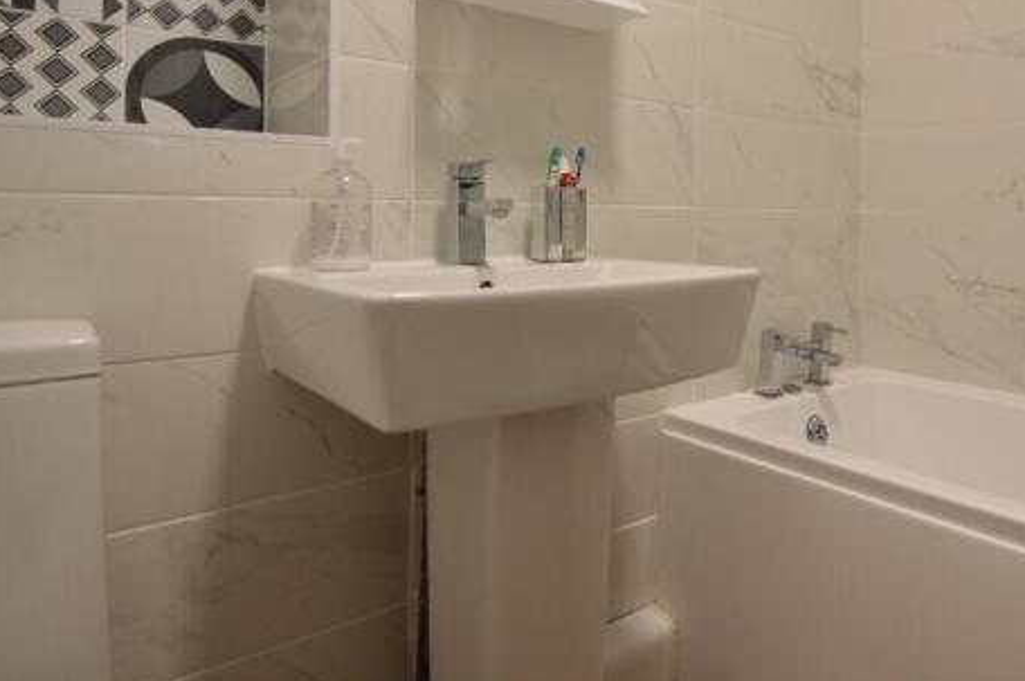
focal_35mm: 24
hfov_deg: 72.9
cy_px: 227
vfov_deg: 52.5
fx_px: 675
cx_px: 654
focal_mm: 11
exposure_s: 1/60
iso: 400
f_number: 3.2
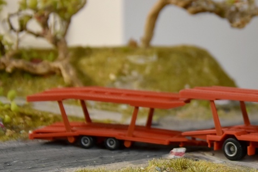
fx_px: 760
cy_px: 113
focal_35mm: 106
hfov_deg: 19.1
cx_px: 212
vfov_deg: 12.9
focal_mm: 42
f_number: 4.8
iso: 800
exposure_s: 1/60
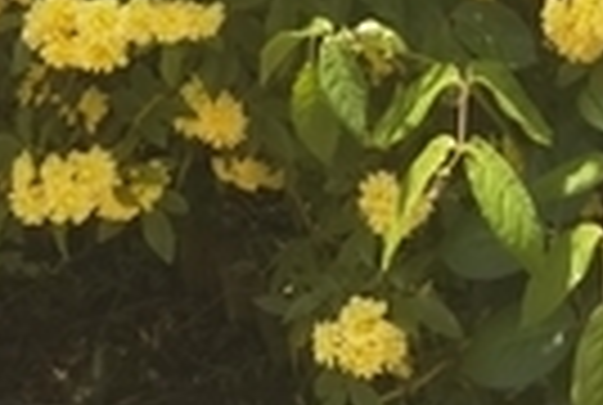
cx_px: 713
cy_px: -423
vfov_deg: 10.8
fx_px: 1947
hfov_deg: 16.9
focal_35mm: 116
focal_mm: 4
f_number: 2.2
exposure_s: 1/194
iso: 40
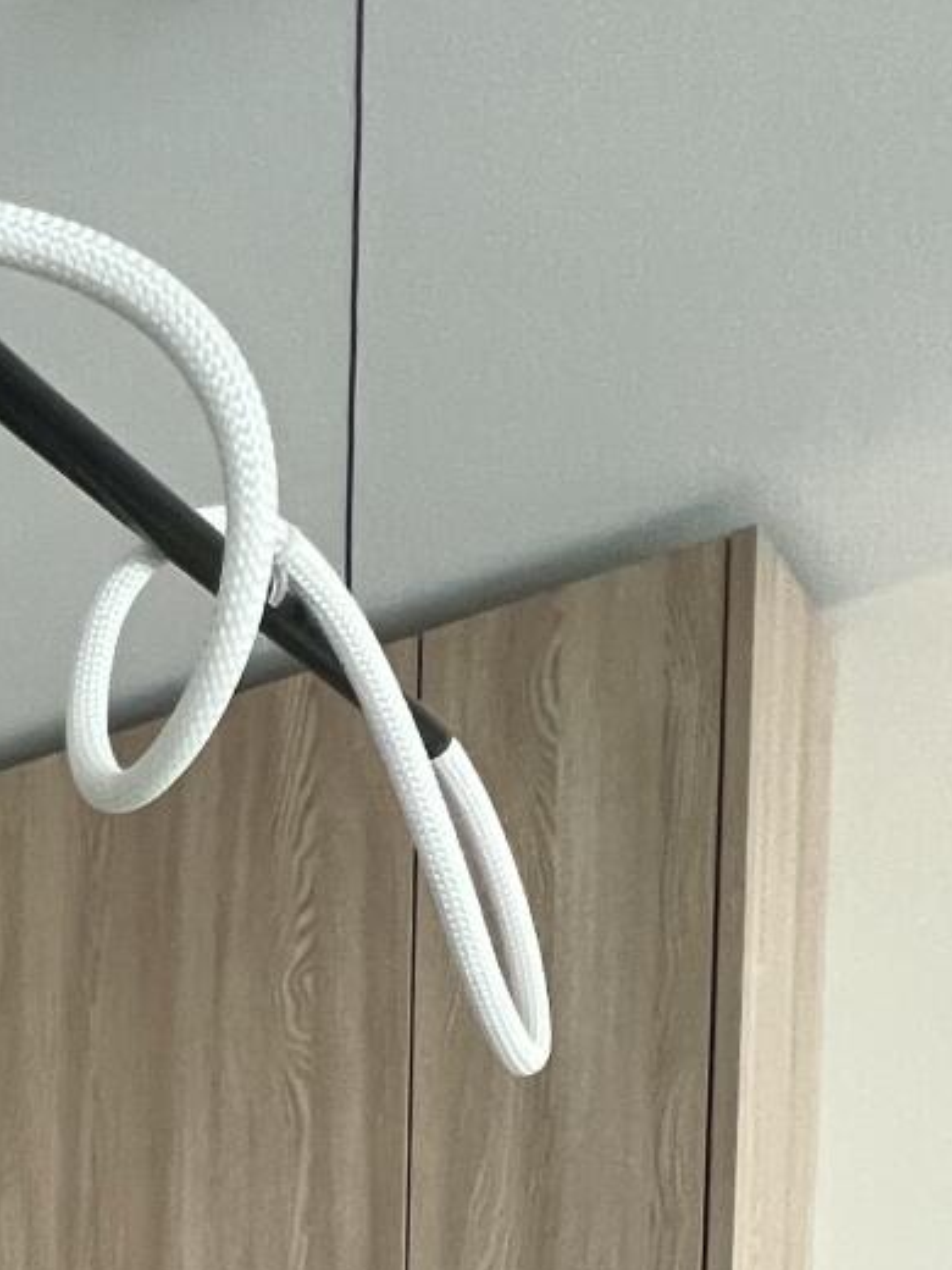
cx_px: -849
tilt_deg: -4.3
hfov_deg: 19.6
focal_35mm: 50
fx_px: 1833
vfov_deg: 29.2
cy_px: 1734
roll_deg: +2.3
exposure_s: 1/77
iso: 250
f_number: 1.8
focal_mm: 1.57
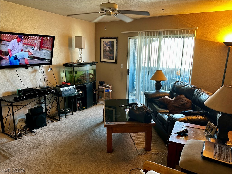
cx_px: 116
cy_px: 87
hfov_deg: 71.6
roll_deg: -0.8
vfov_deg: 56.8
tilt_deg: -12.2
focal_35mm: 24
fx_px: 161
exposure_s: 1/60
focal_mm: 6.86
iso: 200
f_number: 1.78
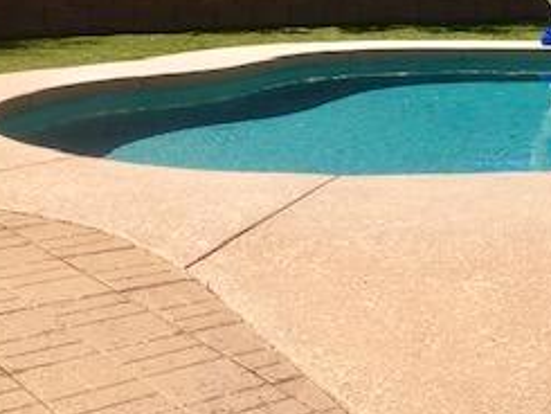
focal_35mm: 73
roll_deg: -1.9
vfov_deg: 19.4
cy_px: -32
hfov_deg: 24.7
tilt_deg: -1.6
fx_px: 1163
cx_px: 618
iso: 25
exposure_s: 1/2525
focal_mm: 4
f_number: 1.8
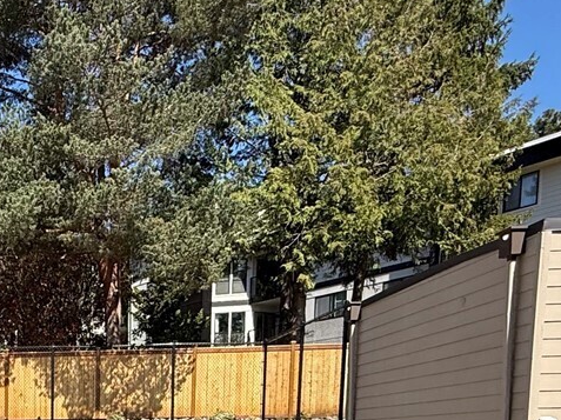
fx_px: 761
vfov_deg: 26.8
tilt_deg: -6.5
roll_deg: +0.3
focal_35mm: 47
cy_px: 520
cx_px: -33
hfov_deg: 35.5
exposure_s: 1/1901
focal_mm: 2.22
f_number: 2.2
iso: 50
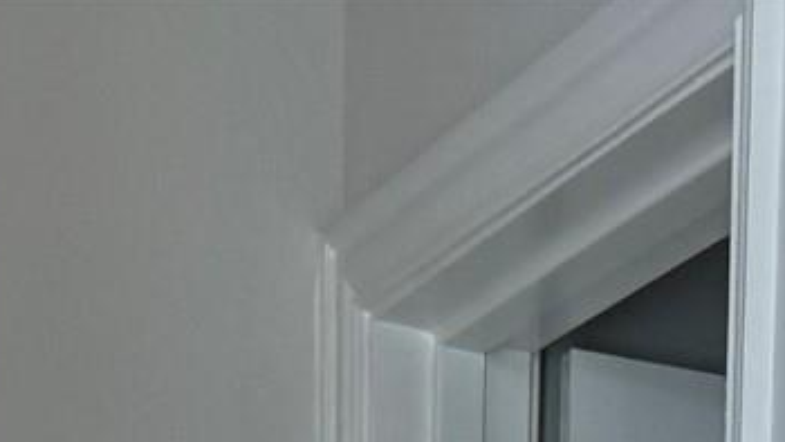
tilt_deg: -9.3
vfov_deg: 6.5
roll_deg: -4.3
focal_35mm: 153
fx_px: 3185
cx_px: 1622
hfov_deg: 12.3
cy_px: 1716
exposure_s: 1/120
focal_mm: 6.76
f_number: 1.78
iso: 100
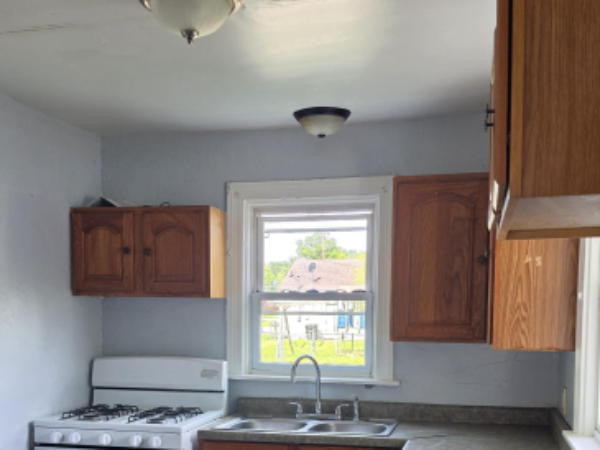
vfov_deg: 33.6
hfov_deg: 44.8
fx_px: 728
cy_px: 347
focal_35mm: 42
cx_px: 282
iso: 64
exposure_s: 1/180
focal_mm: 6.5
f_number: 1.4
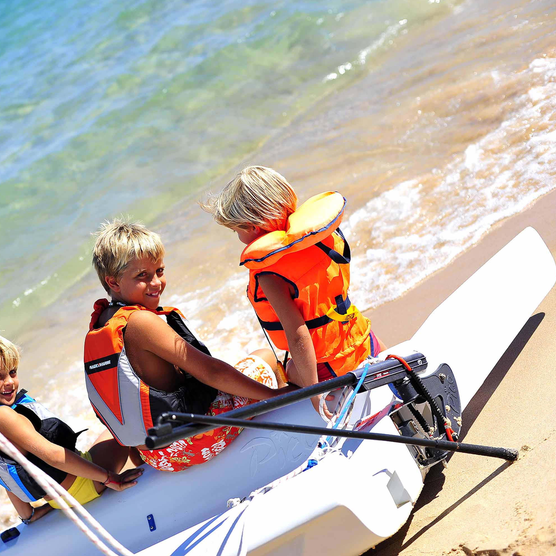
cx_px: 139
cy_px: 278
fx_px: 1163
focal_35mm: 64
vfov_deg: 26.9
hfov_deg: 26.5
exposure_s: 1/2500
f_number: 3.5
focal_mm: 50
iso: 200
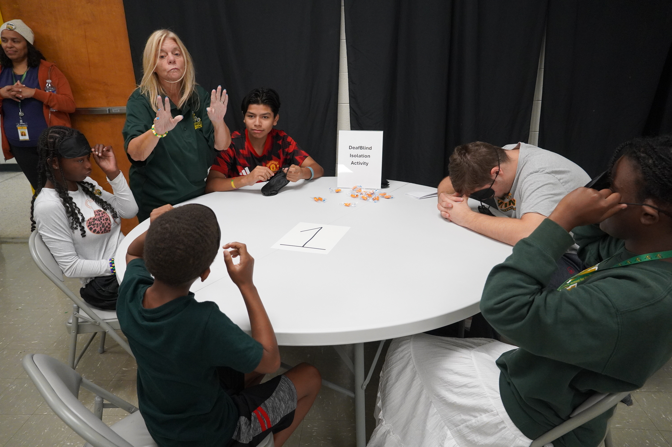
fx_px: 504
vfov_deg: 47.8
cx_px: 336
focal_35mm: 27
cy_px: 224
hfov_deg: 67.4
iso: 2000
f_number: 4
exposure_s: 1/160
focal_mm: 18
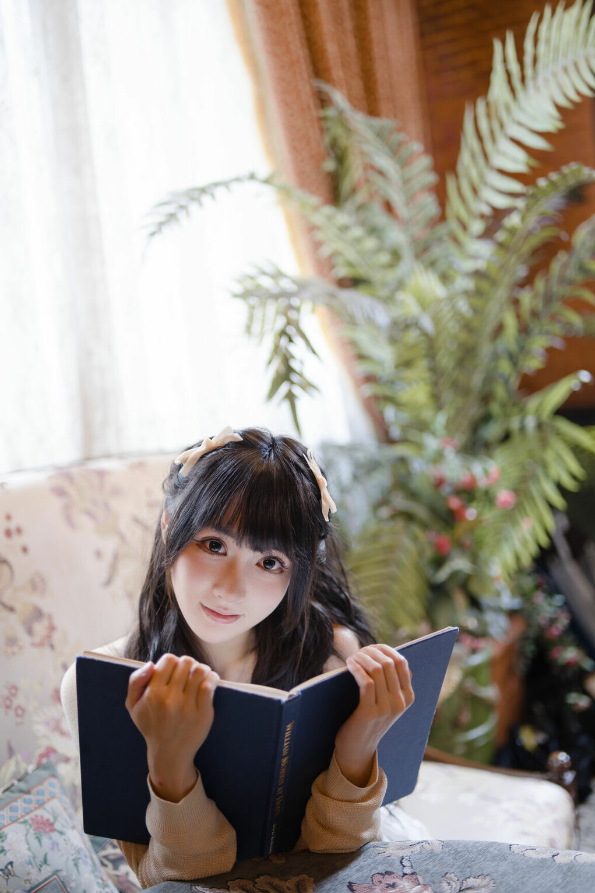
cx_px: 293
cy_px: 459
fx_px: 892
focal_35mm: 36
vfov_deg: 53.1
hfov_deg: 36.9
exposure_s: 1/60
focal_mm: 35
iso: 250
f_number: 1.4
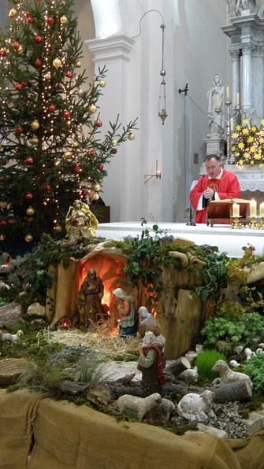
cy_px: 234
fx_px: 473
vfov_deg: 52.8
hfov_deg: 31.2
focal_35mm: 38
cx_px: 132
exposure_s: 1/15
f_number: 2.8
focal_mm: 4.6
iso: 400
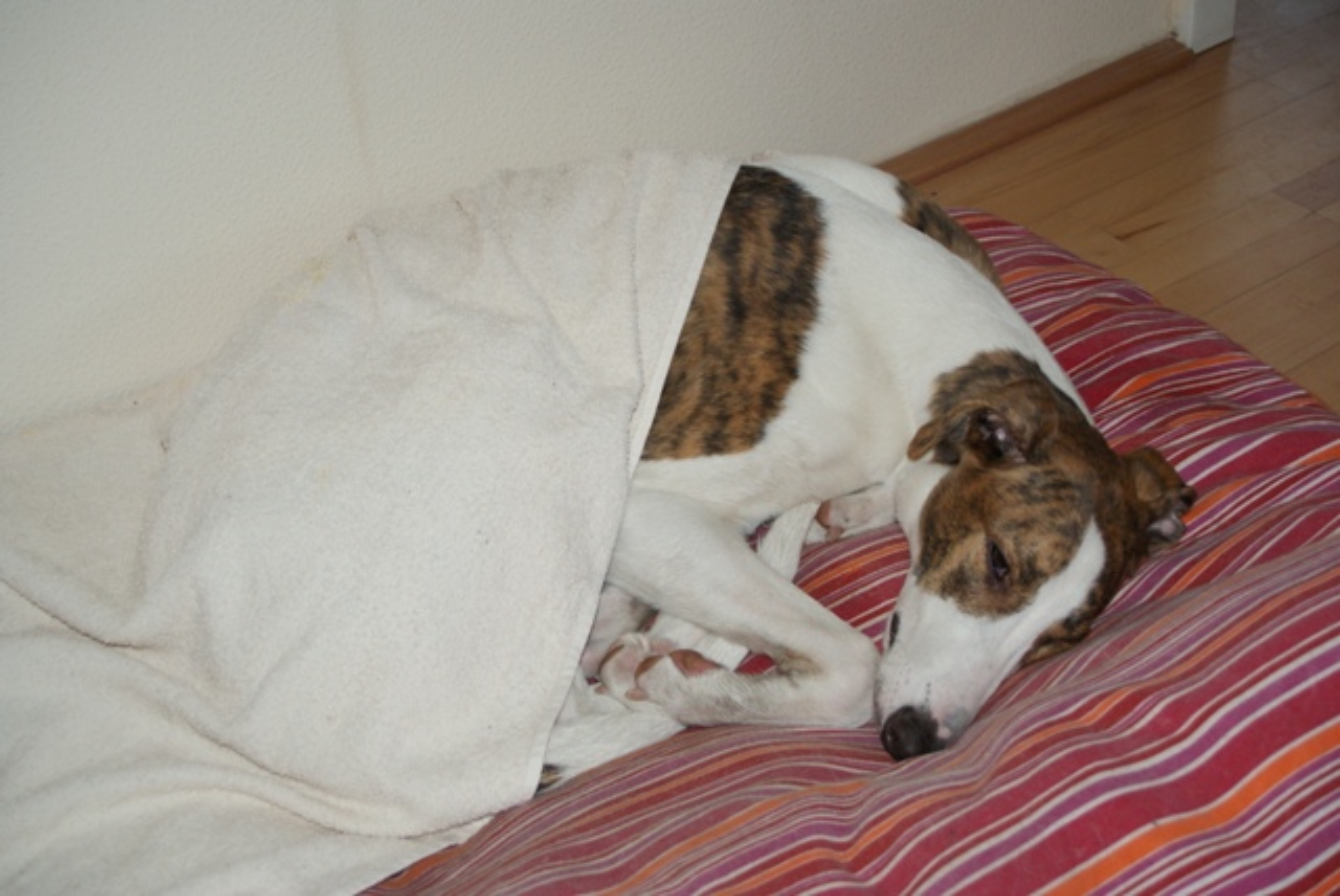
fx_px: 1956
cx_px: 670
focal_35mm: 52
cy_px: 448
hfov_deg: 37.8
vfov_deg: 25.8
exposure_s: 1/60
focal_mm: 35
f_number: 5.6
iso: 400
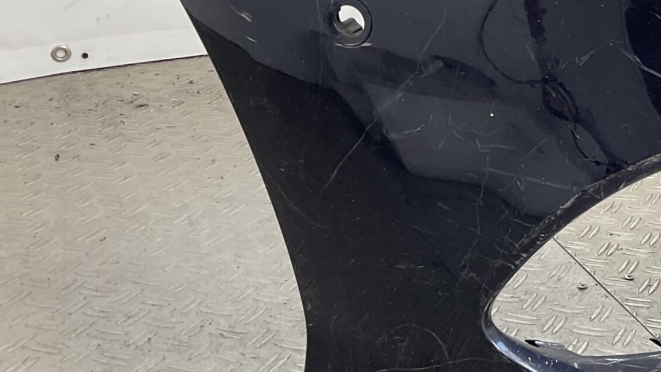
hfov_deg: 27.1
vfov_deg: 16.7
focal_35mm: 72
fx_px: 1262
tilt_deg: -20.5
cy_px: 112
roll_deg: -1.6
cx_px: 709
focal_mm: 3
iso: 16
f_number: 1.8
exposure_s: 1/126
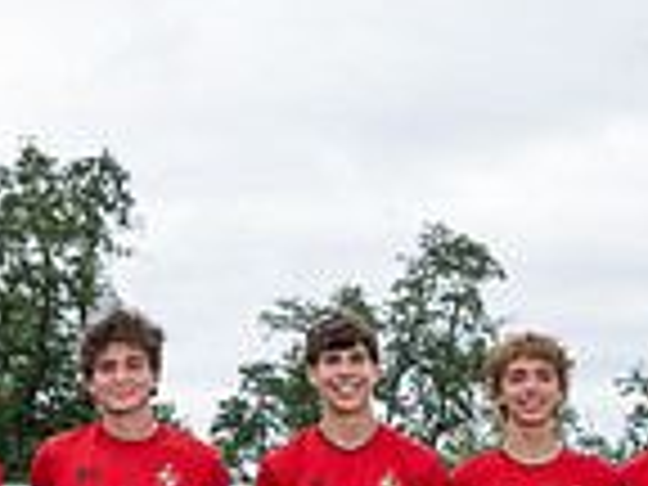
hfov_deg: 12.3
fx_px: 2995
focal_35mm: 160
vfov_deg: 9.1
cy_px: 656
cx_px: 185
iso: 250
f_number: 7.1
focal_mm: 32
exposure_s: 1/250
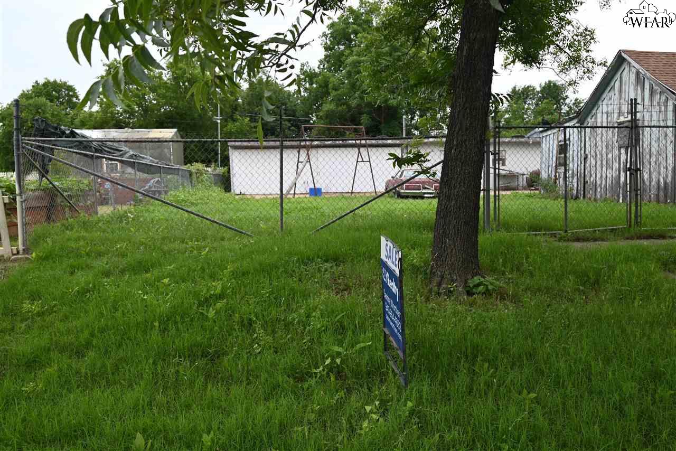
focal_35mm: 31
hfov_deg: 60.3
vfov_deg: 42.3
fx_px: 582
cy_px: 226
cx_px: 338
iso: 125
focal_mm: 31
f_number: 5.6
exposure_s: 1/250
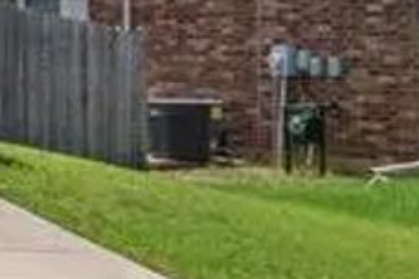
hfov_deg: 15.8
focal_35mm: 99
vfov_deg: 13.8
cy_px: 65
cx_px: -437
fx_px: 1152
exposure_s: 1/1600
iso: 640
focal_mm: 22
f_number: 9
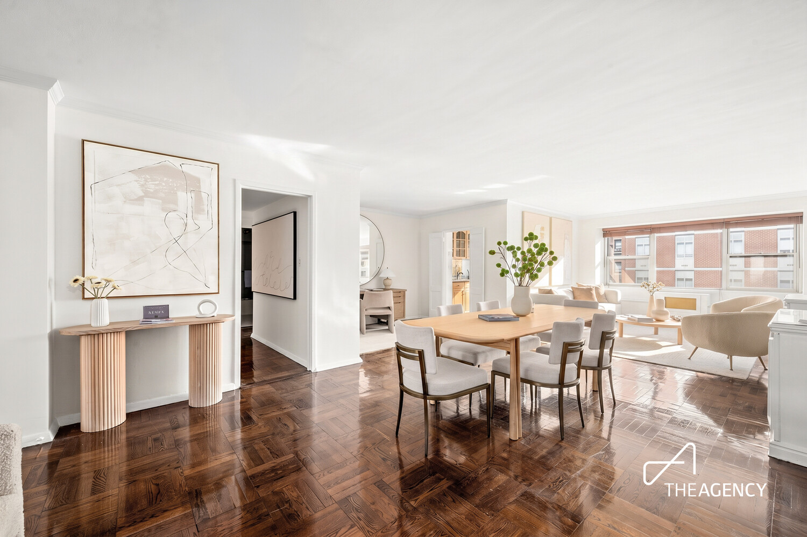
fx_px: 314
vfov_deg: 81.1
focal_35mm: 14
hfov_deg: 104.3
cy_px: 268
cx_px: 404
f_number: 11
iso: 250
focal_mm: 14
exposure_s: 1
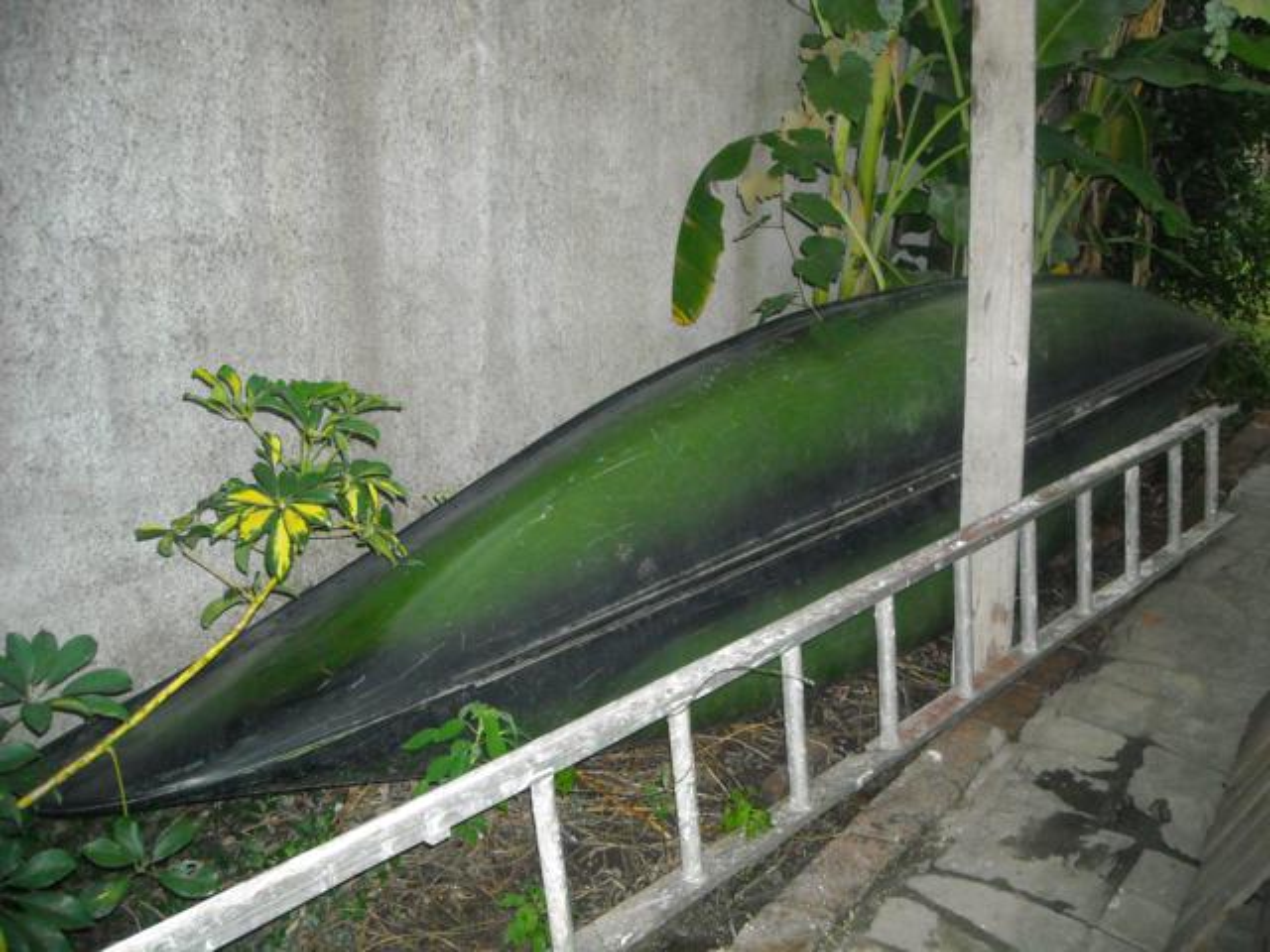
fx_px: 1284
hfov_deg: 52.6
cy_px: 476
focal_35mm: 35
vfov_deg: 40.7
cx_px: 635
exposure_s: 1/60
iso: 400
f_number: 2.8
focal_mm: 5.7
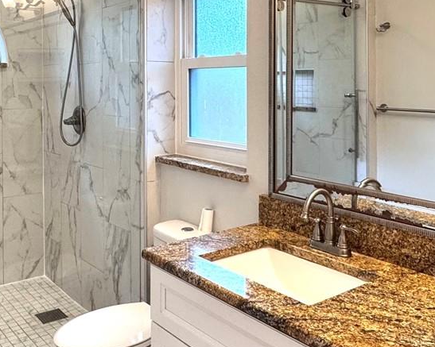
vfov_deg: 36.7
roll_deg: -0.2
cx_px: 185
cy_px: 103
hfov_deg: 45.7
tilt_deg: -2.5
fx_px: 515
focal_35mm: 40
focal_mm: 2.22
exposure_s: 1/120
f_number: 2.2
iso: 200
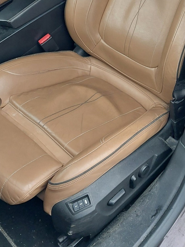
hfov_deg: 21.8
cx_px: 129
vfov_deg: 26.8
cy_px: -20
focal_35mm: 67
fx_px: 477
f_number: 1.8
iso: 160
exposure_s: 1/50
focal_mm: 4.6
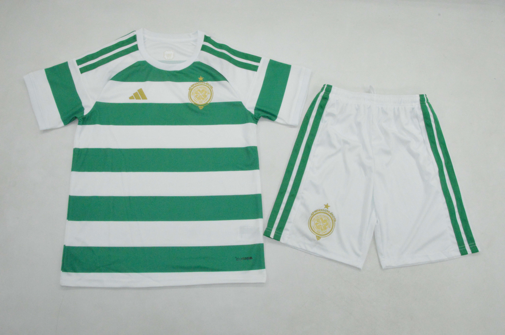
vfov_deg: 41.6
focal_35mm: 32
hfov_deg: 59.5
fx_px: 441
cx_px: 252
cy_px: 168
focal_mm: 21
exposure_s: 1/200
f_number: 25
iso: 6400
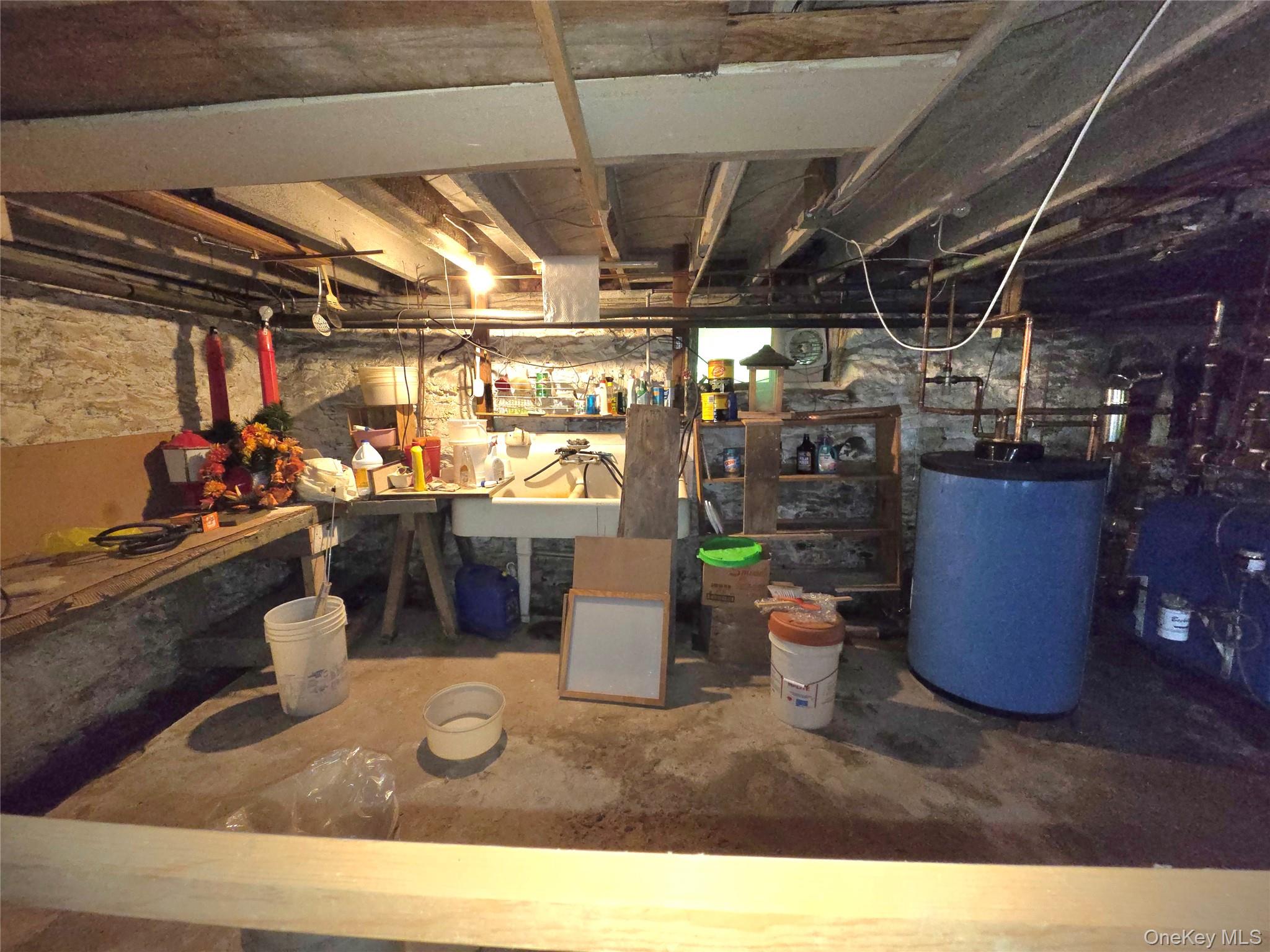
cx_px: 635
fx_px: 477
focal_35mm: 13
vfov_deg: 89.9
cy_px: 476
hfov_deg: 106.2
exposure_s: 1/60.2
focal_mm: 2.2
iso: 250
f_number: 2.2
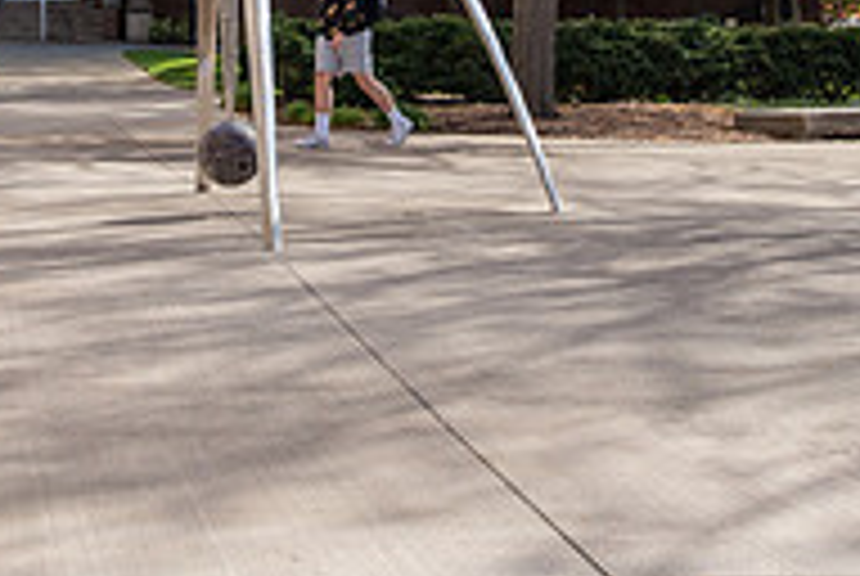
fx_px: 2321
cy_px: -272
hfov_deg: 20.9
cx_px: 266
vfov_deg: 13.4
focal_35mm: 97
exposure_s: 1/400
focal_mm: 32
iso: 250
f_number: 7.1
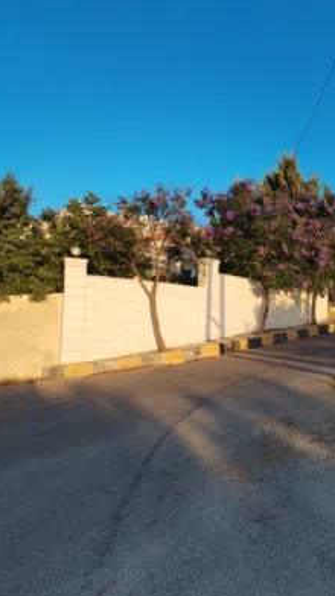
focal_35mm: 29
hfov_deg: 40.0
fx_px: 458
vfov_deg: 66.1
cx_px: 199
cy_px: 300
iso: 100
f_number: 1.8
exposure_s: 1/405
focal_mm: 4.75
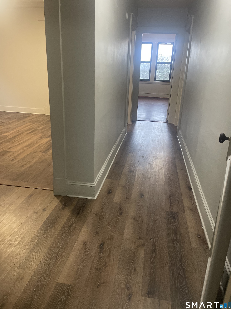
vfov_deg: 65.3
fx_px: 240
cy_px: 151
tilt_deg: -17.5
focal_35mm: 27
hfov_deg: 51.3
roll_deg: -0.7
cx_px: 114
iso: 400
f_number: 1.6
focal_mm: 4.2
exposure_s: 1/60
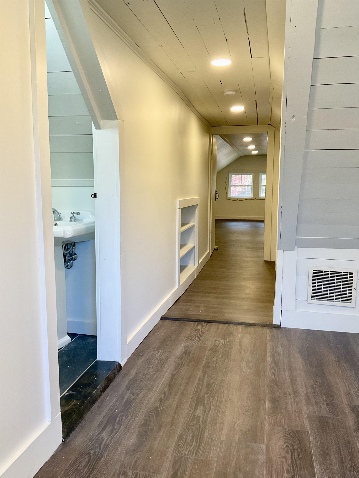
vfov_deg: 61.7
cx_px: 180
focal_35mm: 29
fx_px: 401
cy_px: 239
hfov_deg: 48.2
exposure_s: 1/60
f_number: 1.8
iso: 50
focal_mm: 3
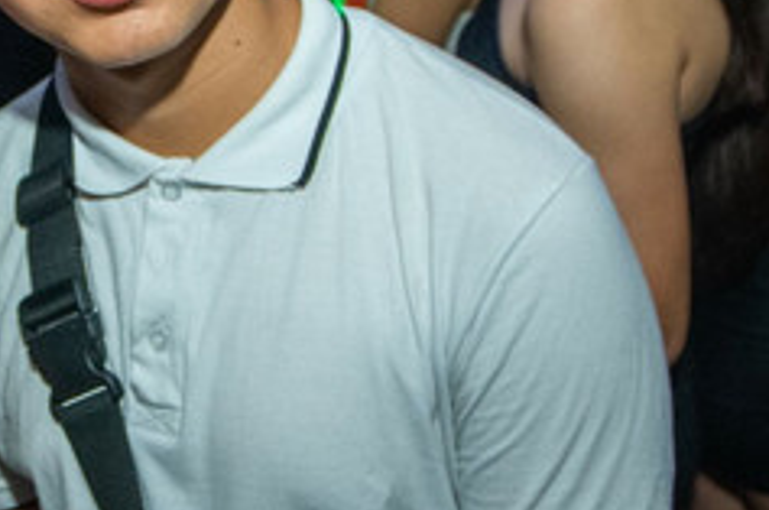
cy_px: 175
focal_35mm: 69
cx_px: 71
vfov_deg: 19.6
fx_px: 1471
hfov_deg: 28.2
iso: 2500
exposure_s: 1/15
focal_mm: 17
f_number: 2.8
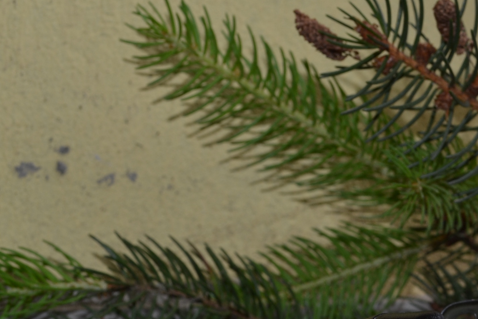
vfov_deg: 12.4
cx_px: 493
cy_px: 308
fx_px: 1447
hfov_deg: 18.2
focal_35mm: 109
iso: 100
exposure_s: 1/60
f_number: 8
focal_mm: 30
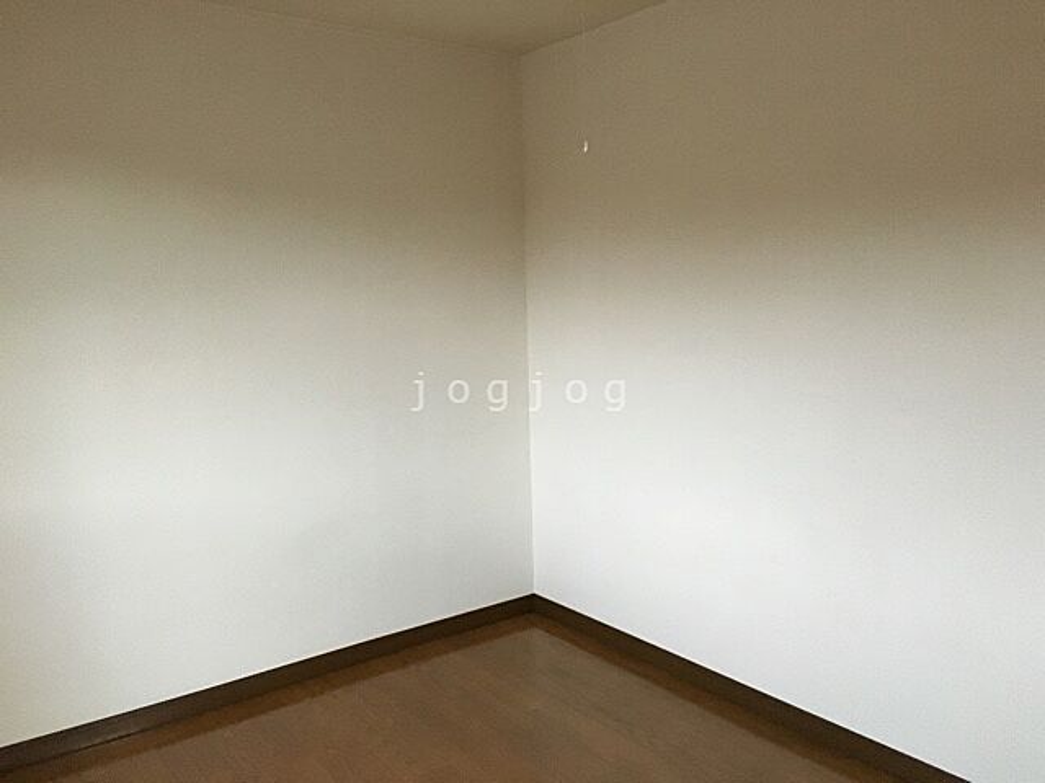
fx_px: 875
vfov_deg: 48.2
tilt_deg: -6.4
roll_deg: +1.3
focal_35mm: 29
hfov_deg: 61.7
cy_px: 392
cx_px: 522
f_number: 2.2
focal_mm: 4.15
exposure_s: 1/30
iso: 200
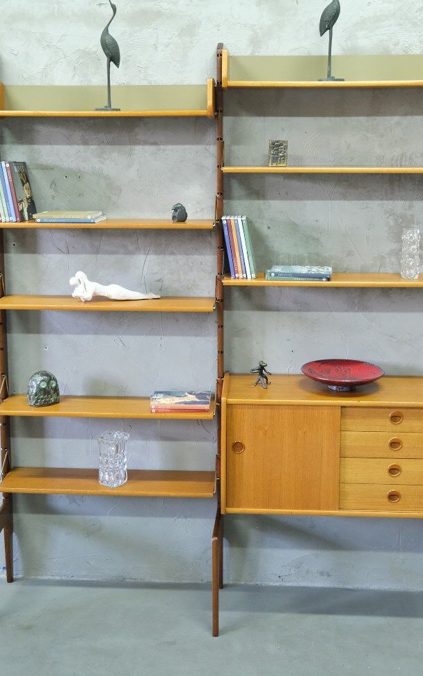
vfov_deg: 45.0
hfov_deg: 29.2
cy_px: 271
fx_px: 811
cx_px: 205
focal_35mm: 44
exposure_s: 1/30
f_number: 4
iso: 3200
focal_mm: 22.3
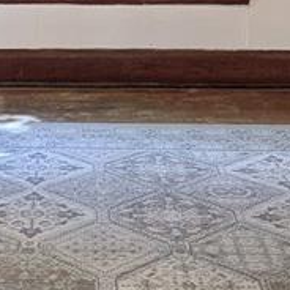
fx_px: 1261
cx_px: 69
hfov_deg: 13.1
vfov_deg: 12.7
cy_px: -85
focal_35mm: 133
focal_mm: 4.38
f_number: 1.73
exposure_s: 1/193
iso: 74
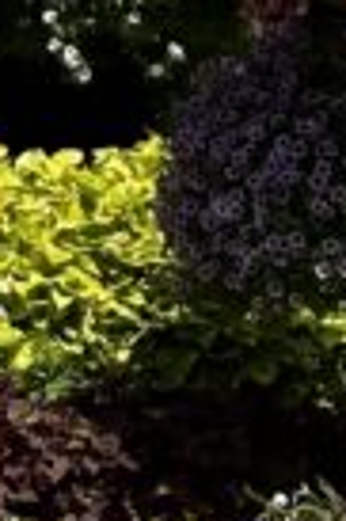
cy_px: -616
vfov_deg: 5.4
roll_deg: +2.7
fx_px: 5391
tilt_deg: +21.6
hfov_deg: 3.7
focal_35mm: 373
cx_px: -236
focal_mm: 6.86
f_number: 1.78
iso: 64
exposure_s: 1/3731
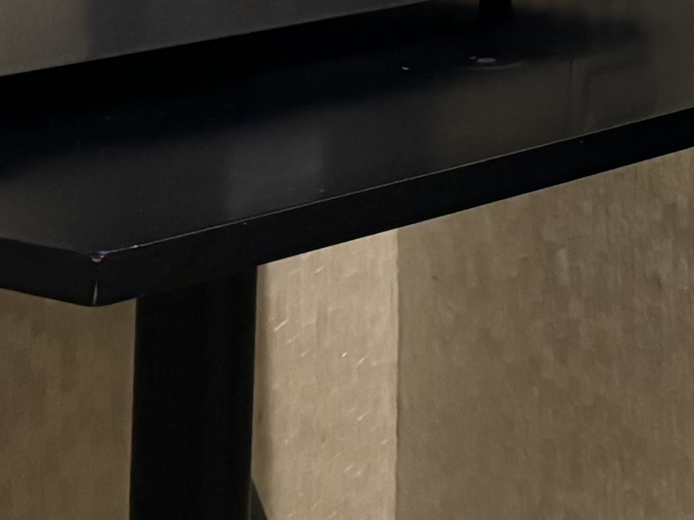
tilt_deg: +0.6
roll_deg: -0.4
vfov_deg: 10.7
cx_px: 1371
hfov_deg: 13.3
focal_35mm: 128
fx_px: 2566
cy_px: -501
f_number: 1.78
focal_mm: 6.76
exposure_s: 1/60
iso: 800
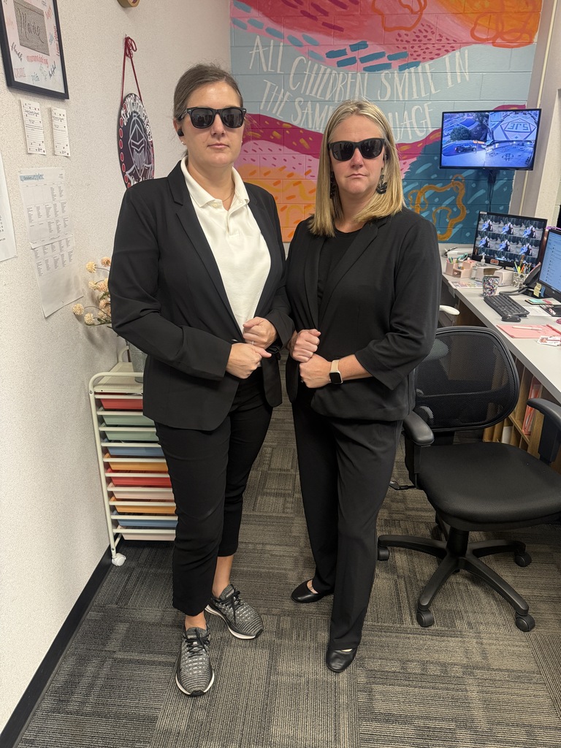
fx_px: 519
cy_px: 374
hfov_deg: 56.8
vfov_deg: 71.6
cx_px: 280
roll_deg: -0.1
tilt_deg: -22.0
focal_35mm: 24
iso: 320
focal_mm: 6.76
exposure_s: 1/60
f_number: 1.78
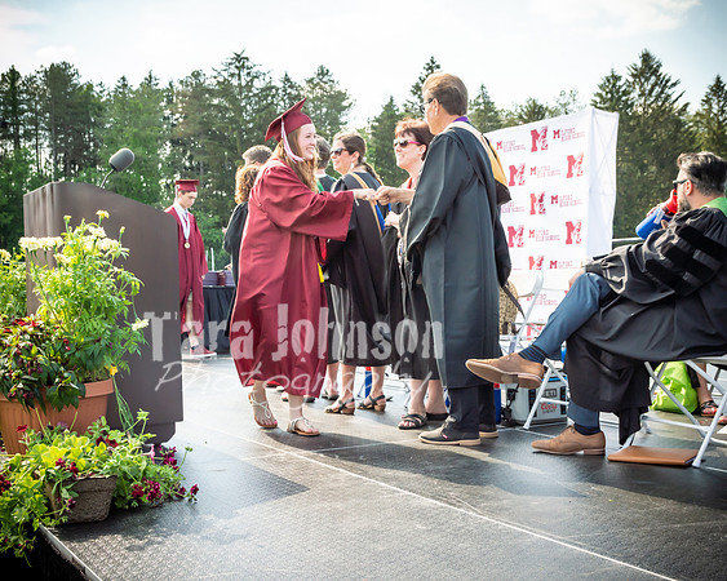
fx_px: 983
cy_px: 290
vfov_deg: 32.9
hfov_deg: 40.6
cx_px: 364
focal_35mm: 46
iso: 200
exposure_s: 1/500
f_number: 7.1
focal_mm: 27
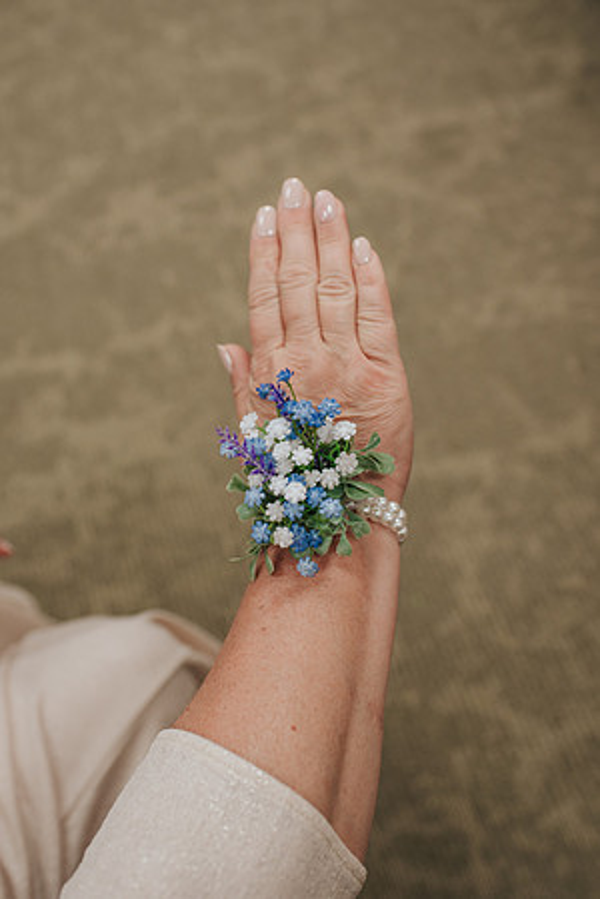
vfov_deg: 54.4
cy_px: 450
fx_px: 875
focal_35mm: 35
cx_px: 300
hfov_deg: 37.9
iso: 720
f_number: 3.5
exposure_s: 1/125
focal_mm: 35
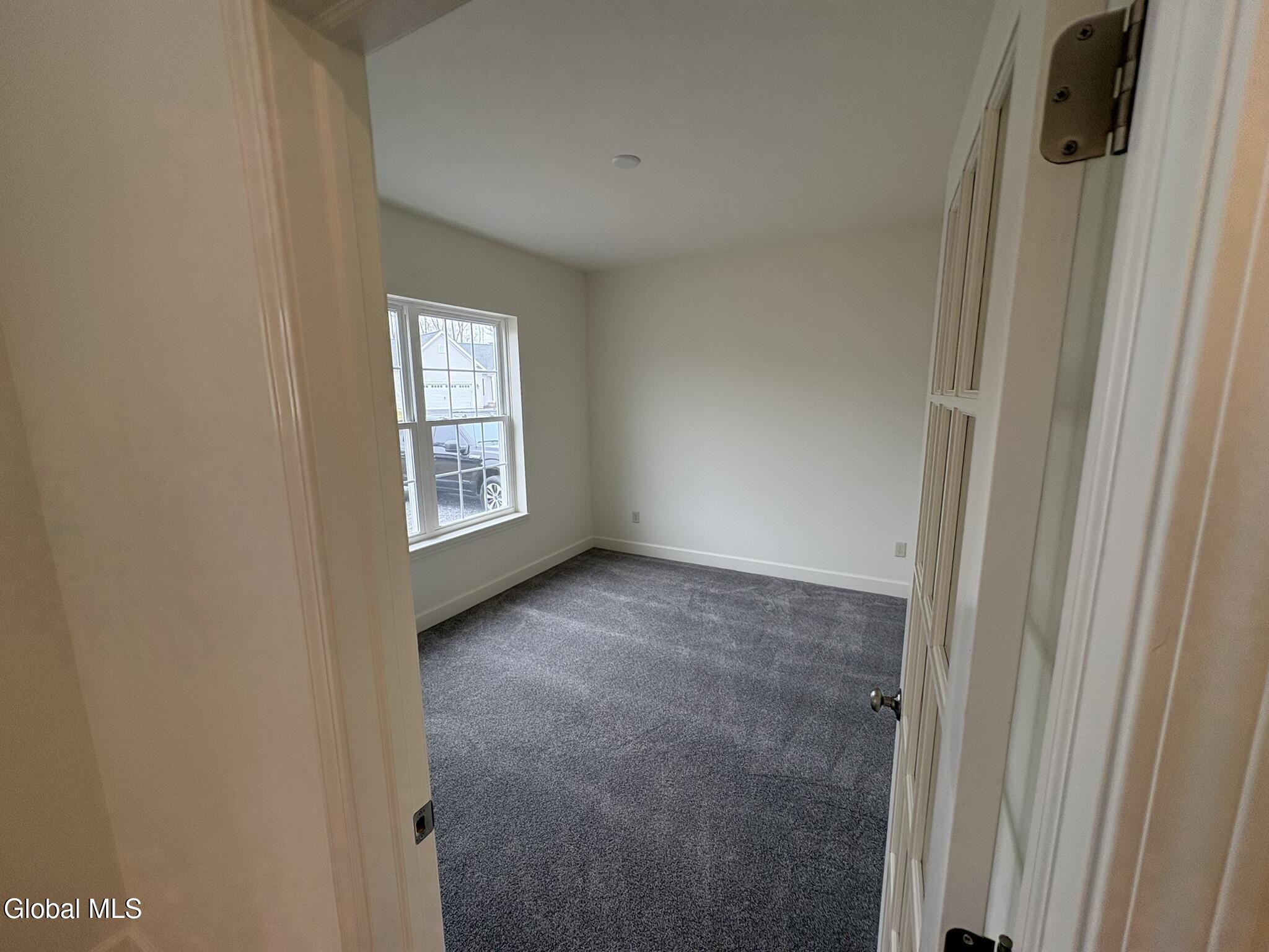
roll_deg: +2.9
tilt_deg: -9.0
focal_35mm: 14
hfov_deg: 102.1
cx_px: 634
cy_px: 476
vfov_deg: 85.7
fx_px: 513
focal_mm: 2.22
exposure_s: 1/120
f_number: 2.2
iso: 80
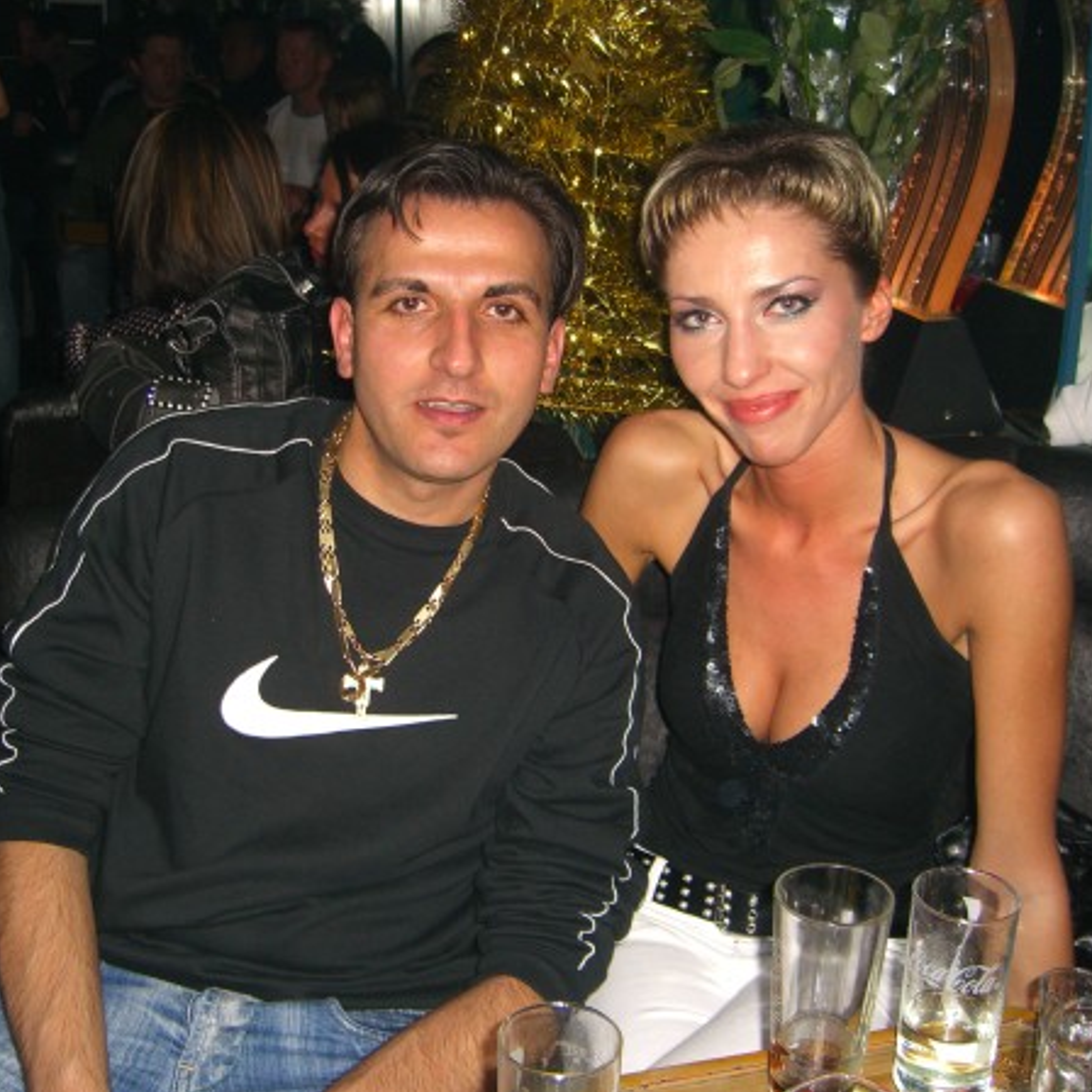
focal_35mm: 45
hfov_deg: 37.4
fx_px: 1606
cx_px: 448
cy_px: 546
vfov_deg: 37.6
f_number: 2.8
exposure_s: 1/60
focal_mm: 7.9
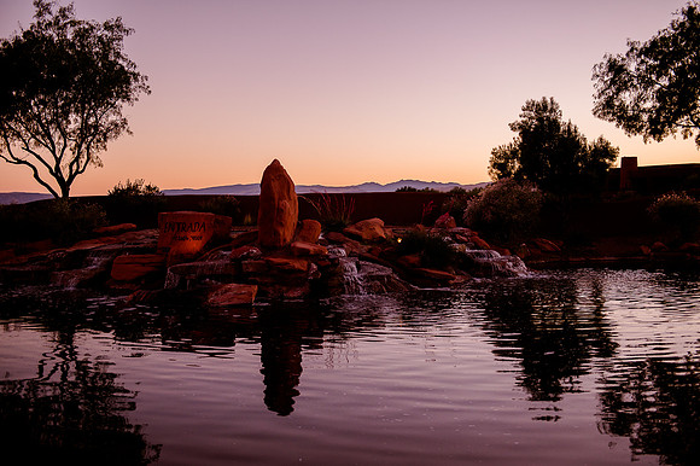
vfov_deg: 31.6
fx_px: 824
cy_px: 233
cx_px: 352
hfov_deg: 46.0
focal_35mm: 42
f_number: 3.2
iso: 640
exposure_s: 1/320
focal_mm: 42
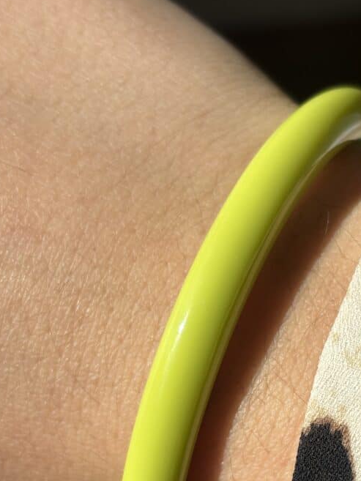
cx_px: 276
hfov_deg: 18.1
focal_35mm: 81
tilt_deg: -46.1
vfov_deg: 23.9
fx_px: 1126
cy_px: 364
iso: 32
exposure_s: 1/2778
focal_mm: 5.96
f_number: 1.6
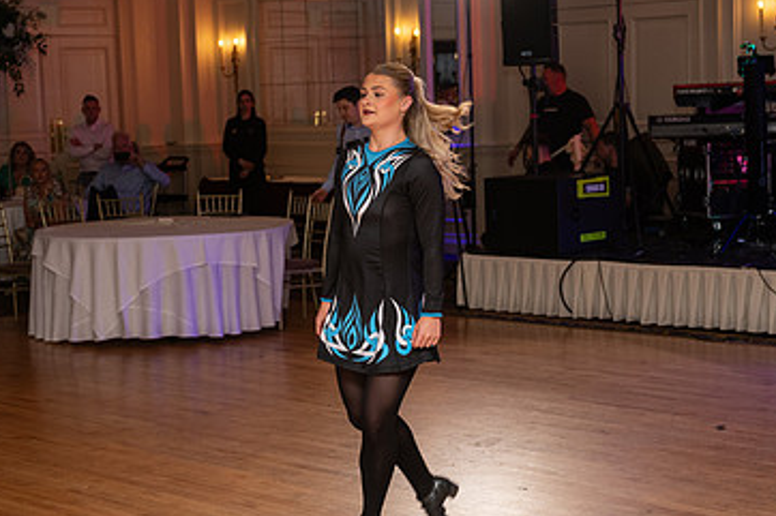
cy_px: 264
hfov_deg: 26.3
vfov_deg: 17.7
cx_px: 384
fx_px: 1659
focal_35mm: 77
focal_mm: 48
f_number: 3.5
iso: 500
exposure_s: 1/160
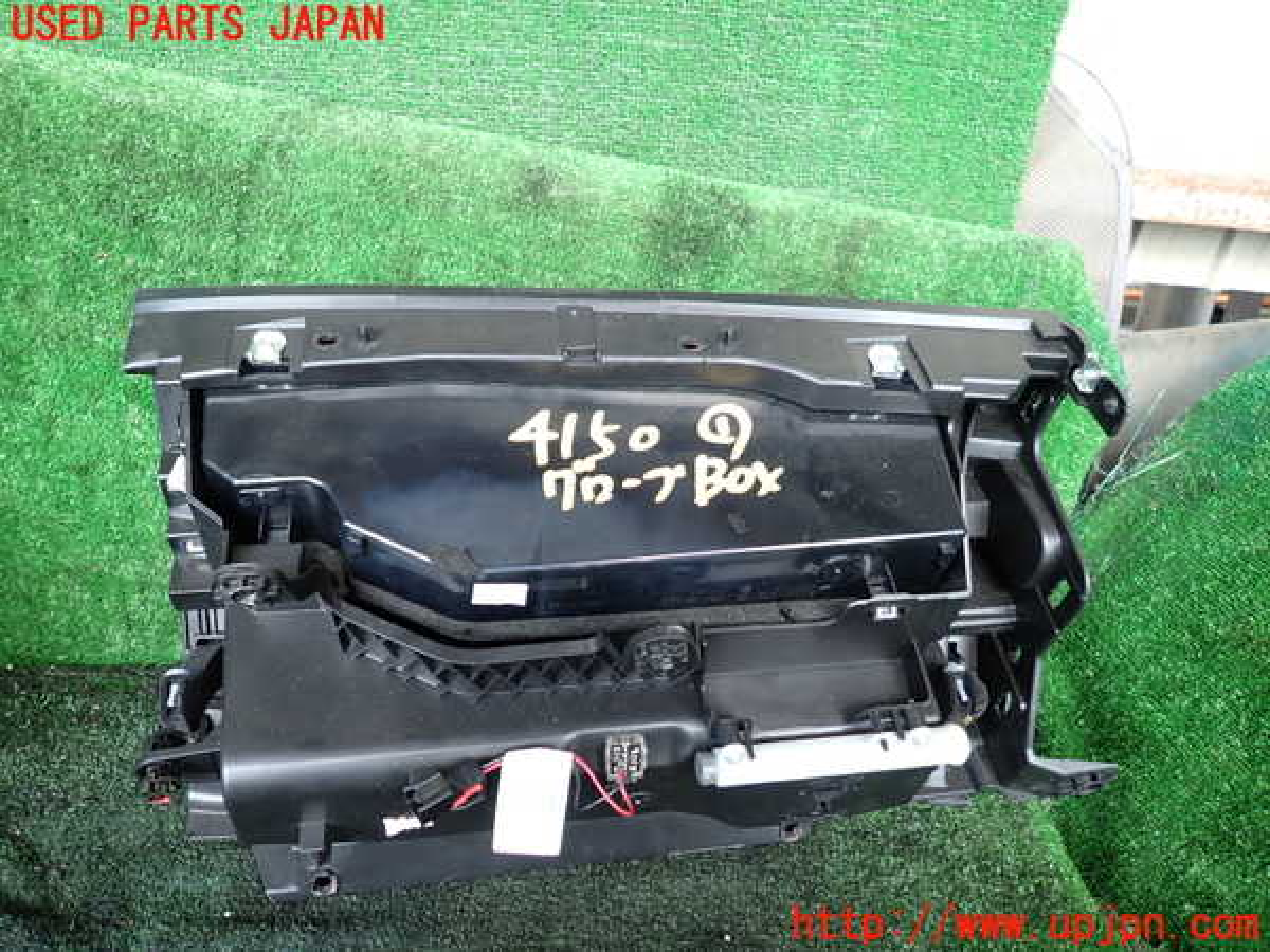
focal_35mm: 25
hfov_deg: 69.4
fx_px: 917
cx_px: 635
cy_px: 476
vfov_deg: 54.9
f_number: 2
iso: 100
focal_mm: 4.5
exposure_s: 1/60
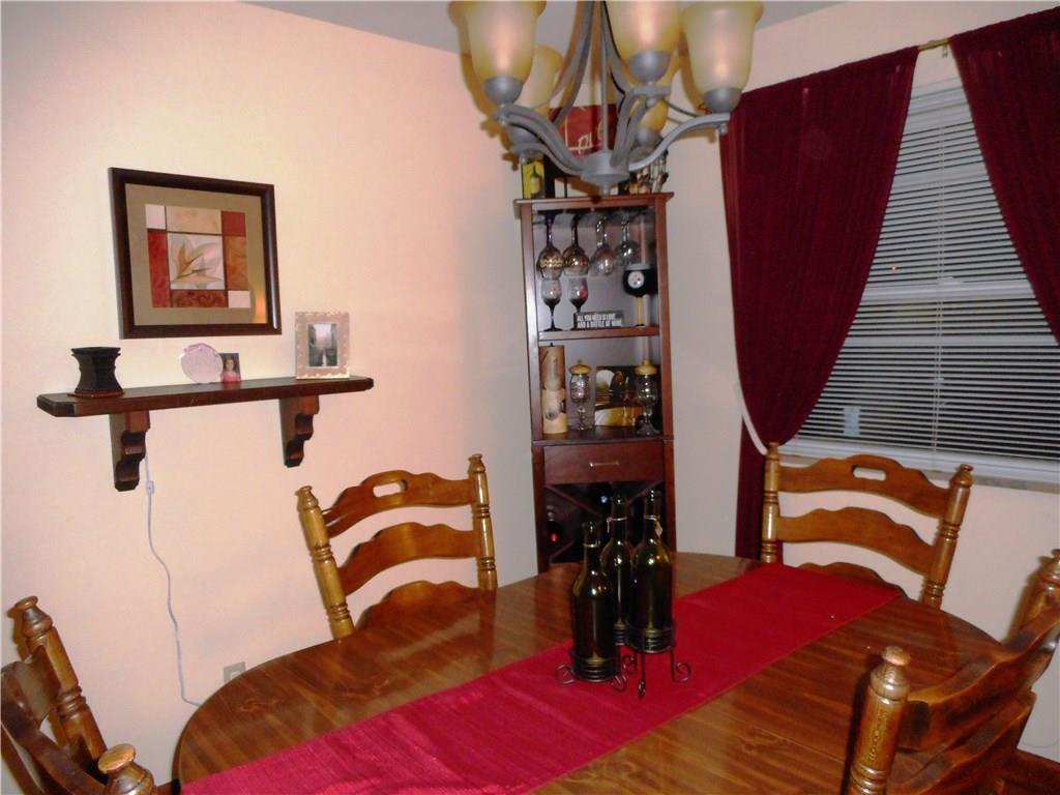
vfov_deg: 54.9
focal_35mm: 25
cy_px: 398
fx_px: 766
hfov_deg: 69.4
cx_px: 530
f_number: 3.7
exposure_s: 1/25
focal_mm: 4.5
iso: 400
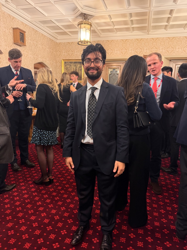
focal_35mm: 24
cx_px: 94
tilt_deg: -10.4
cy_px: 125
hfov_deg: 56.8
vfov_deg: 71.6
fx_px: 173
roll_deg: -2.5
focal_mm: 6.76
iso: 640
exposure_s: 1/50
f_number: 1.78
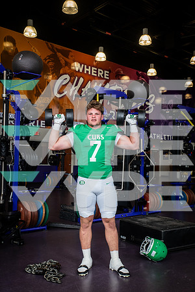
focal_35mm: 36
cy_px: 146
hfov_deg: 36.9
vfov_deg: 53.1
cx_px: 98
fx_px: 292
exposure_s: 1/250
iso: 800
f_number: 7.1
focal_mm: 36
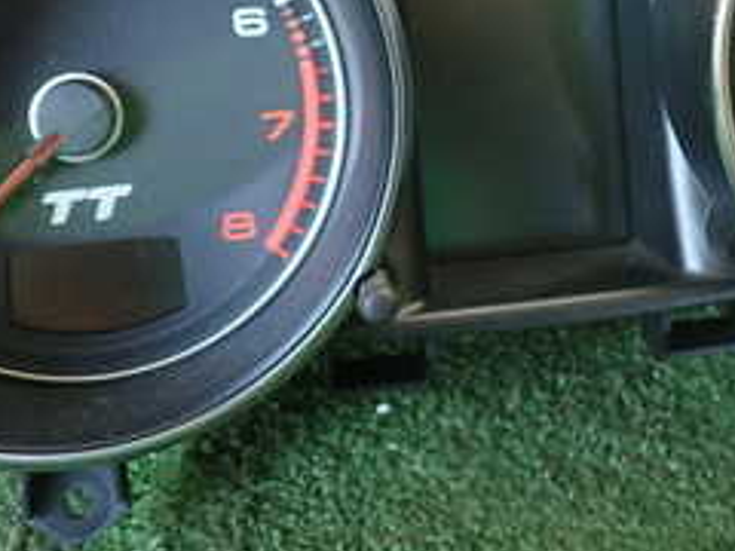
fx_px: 1592
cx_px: 511
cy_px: 40
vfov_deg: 19.2
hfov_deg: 25.8
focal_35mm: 75
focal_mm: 5.4
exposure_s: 1/60
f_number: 2.3
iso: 200
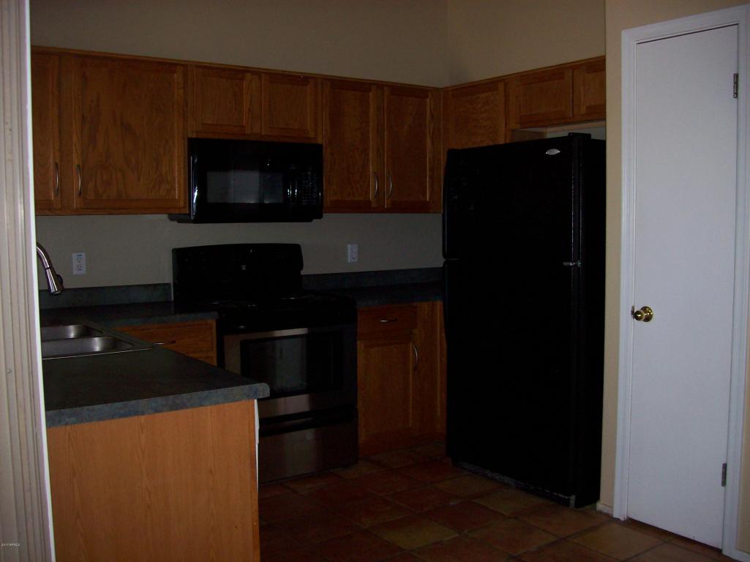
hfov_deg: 51.4
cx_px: 375
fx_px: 780
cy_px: 281
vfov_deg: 39.6
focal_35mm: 36
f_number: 2.7
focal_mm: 6
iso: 80
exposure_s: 1/64
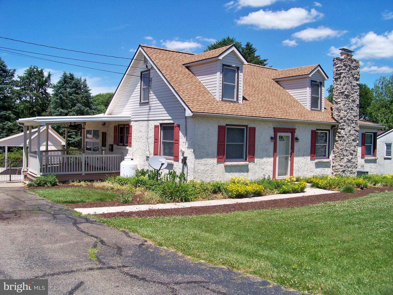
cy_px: 148
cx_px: 196
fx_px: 375
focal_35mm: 33
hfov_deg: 55.4
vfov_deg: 42.9
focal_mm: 5.85
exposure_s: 1/500
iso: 64
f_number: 4
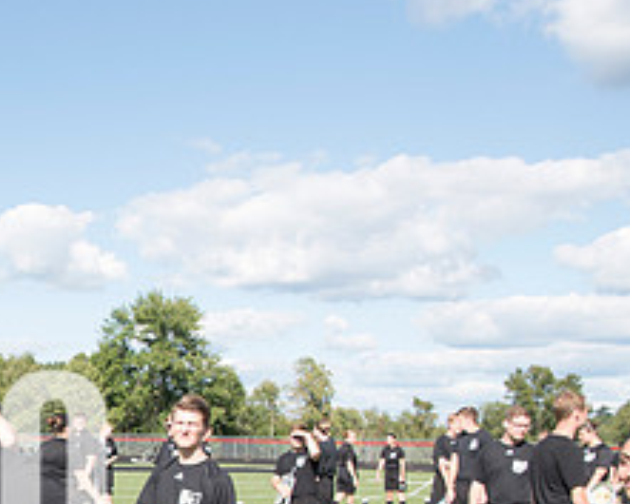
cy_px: 505
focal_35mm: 59
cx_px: -108
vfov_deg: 24.6
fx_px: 1101
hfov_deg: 28.2
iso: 400
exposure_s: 1/640
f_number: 8
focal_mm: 24
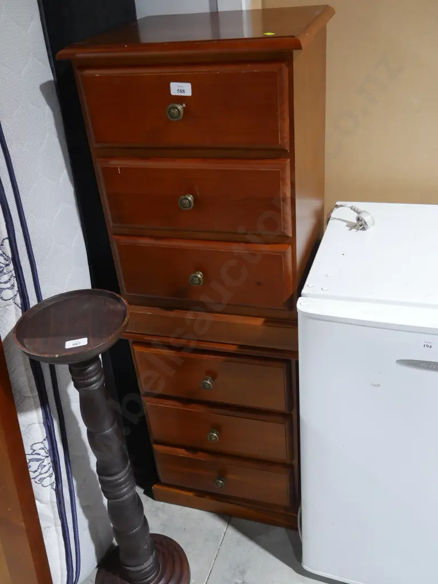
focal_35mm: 34
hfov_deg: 41.8
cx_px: 219
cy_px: 292
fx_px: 574
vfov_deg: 54.0
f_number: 4
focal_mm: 17
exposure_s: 1/60
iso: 800
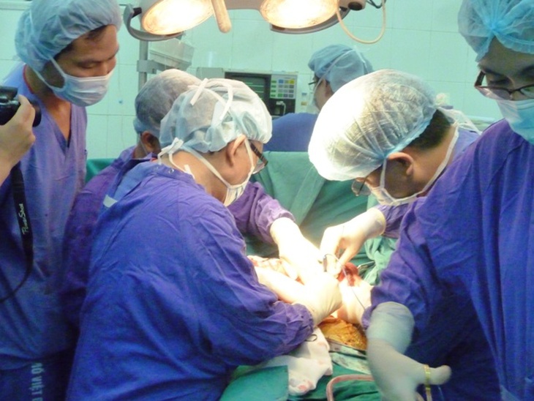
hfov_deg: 35.5
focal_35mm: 54
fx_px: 833
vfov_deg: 27.0
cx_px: 267
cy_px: 200
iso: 1250
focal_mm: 9.5
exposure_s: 1/50
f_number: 5.2
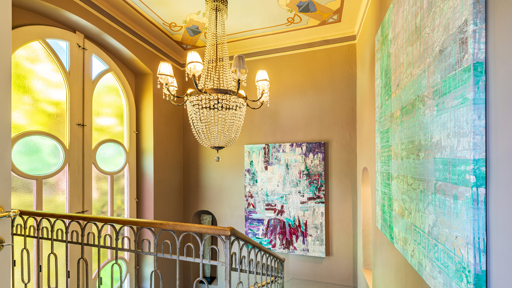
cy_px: 175
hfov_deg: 103.0
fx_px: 204
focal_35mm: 15
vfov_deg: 69.7
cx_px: 257
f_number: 9
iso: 100
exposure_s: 1/1.67
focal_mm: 14
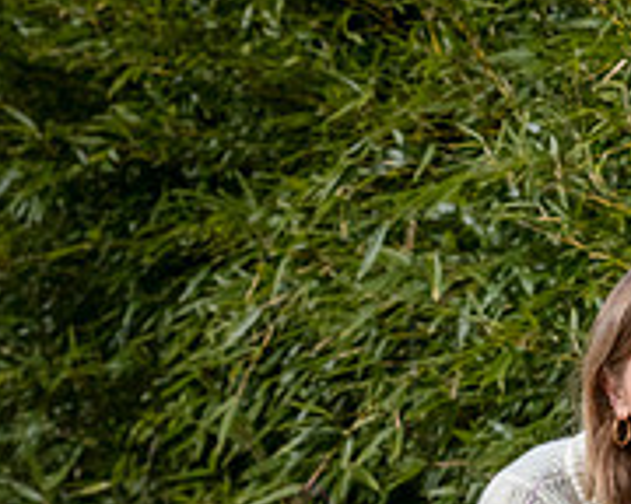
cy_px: 534
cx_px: 876
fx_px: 6331
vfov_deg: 4.6
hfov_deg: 5.7
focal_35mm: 339
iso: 400
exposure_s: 1/1000
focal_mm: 112
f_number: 8
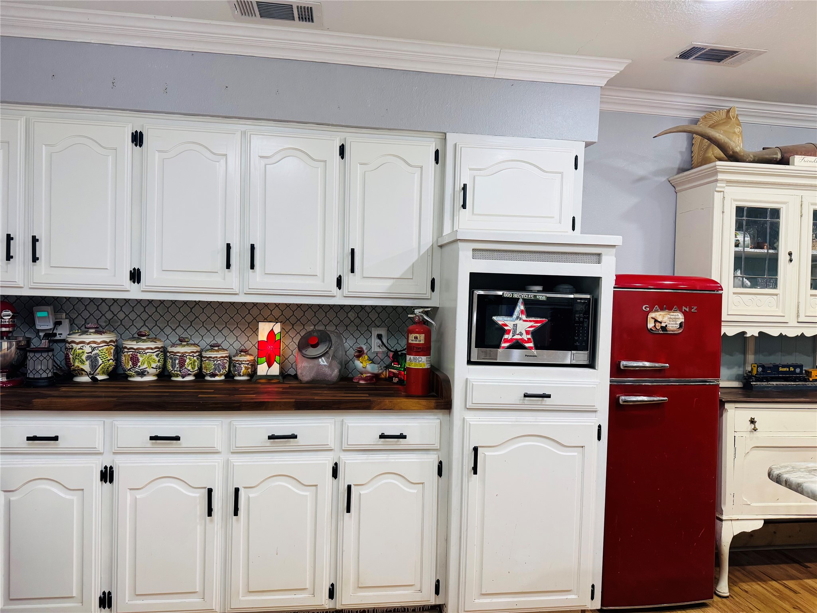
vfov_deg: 56.8
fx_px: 566
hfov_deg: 71.6
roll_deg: -2.3
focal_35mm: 24
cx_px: 408
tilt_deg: -2.9
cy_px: 306
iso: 200
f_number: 1.78
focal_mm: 6.76
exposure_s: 1/120
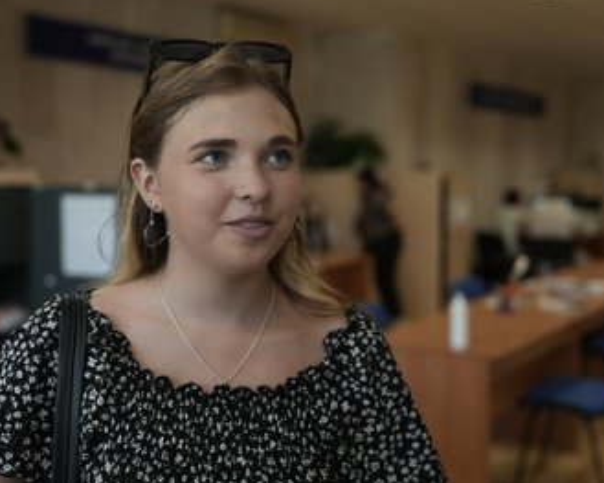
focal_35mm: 48
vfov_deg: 31.4
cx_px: 264
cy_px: 240
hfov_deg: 38.7
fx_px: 858
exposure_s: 1/100
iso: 800
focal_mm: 42
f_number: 2.8
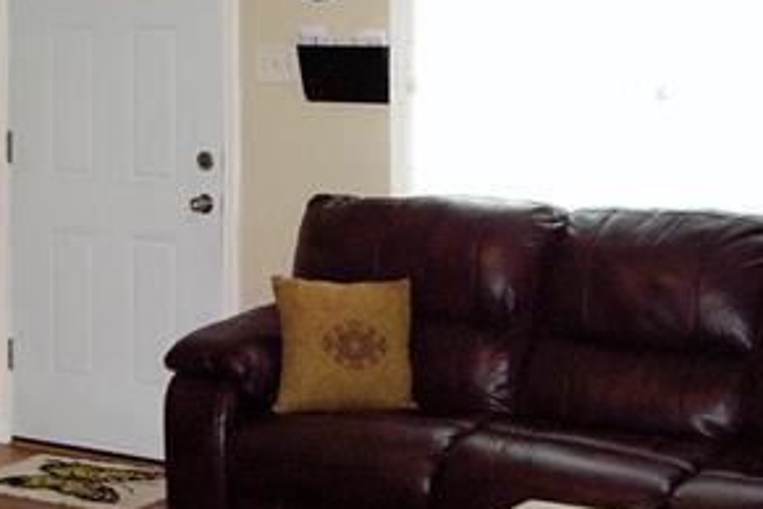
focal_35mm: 87
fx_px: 1844
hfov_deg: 23.2
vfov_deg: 15.7
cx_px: 218
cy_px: 182
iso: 200
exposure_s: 1/40
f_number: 2.7
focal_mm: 6.2
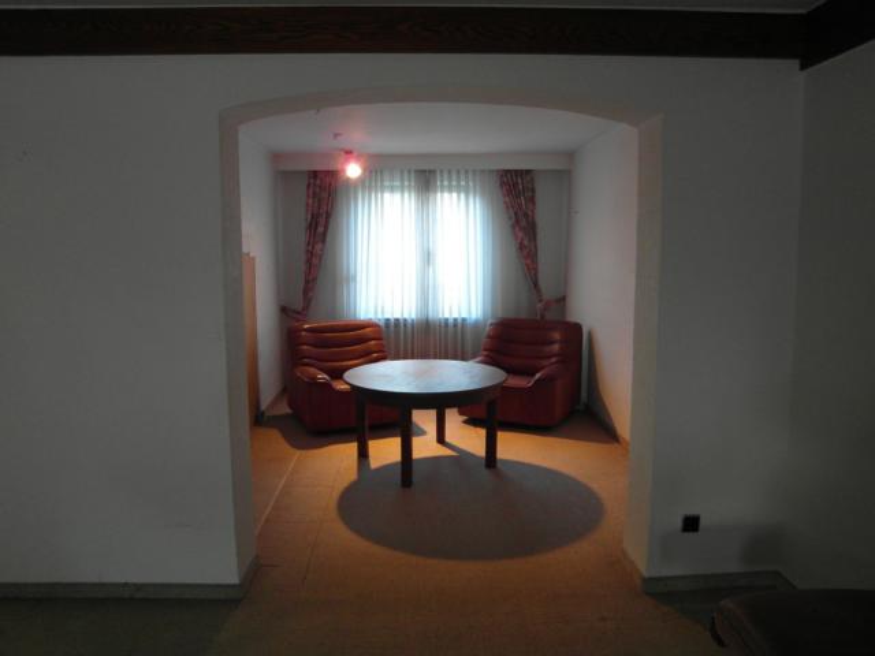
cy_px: 328
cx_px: 438
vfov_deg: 56.8
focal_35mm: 24
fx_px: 607
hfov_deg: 71.6
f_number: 2.8
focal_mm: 4.4
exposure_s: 1/30
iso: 320
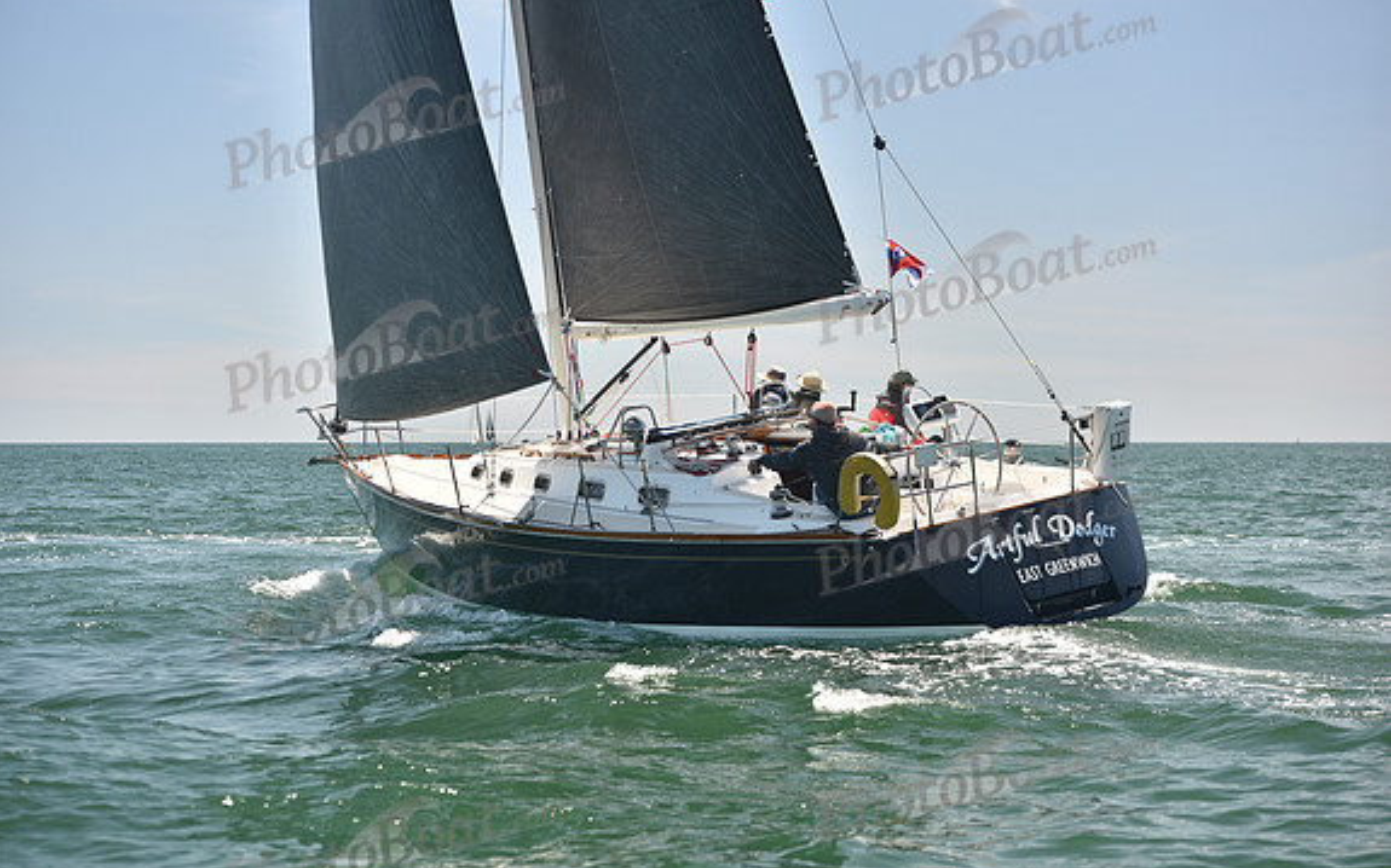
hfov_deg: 28.6
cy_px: 441
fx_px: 2729
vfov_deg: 18.1
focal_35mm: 72
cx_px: 692
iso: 250
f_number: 4
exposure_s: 1/800
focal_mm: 70
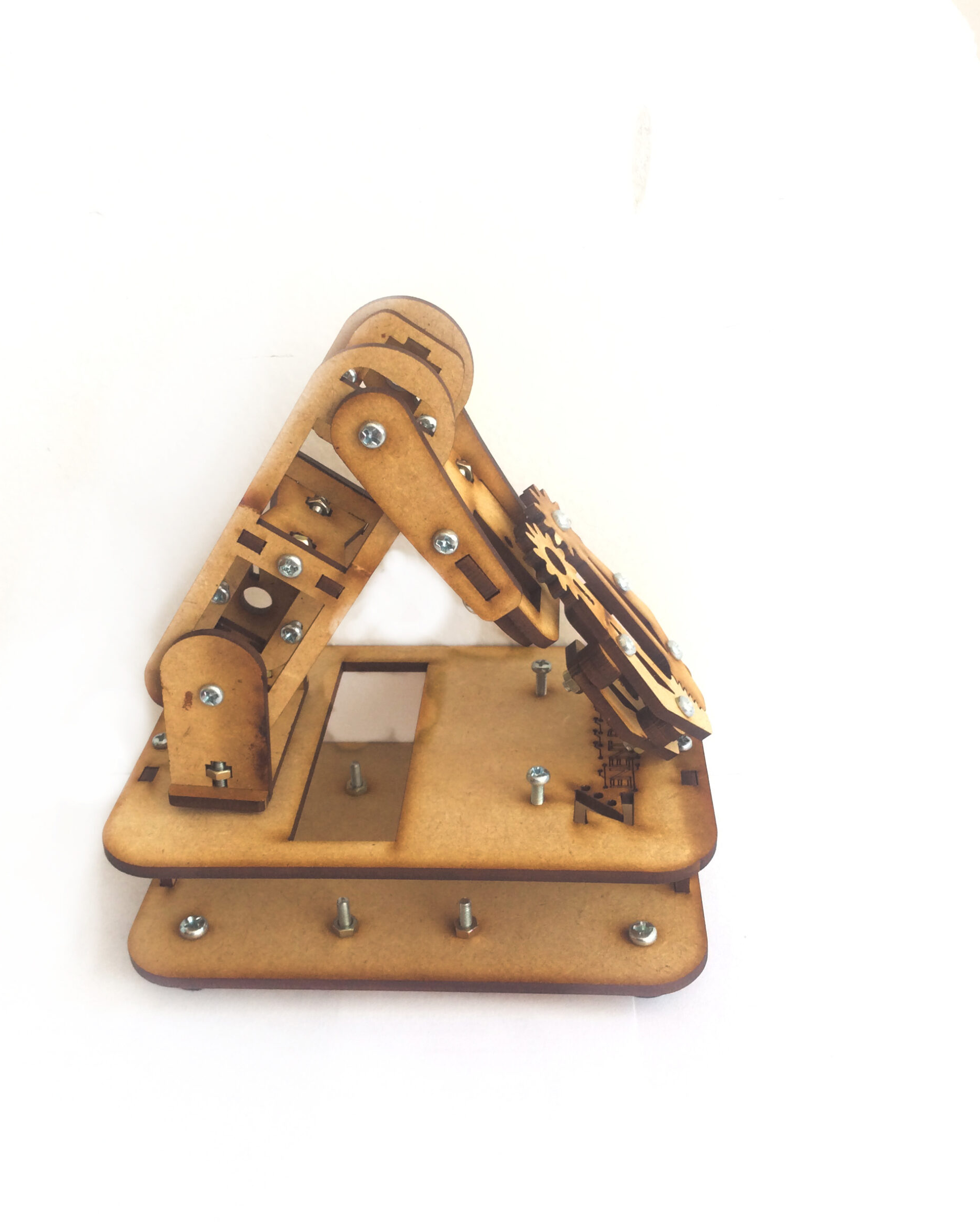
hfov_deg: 43.4
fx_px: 1232
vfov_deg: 52.8
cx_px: 496
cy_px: 626
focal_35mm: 34
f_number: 2.4
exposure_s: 1/24
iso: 50
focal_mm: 3.3
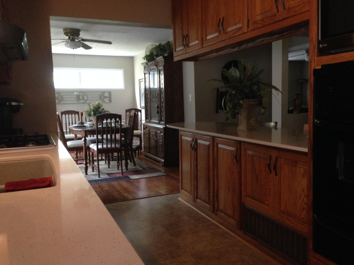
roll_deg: +1.6
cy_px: 132
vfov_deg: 42.9
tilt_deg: -3.8
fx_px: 337
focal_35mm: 33
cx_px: 177
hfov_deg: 55.4
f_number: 2.4
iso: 320
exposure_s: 1/20
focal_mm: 4.12
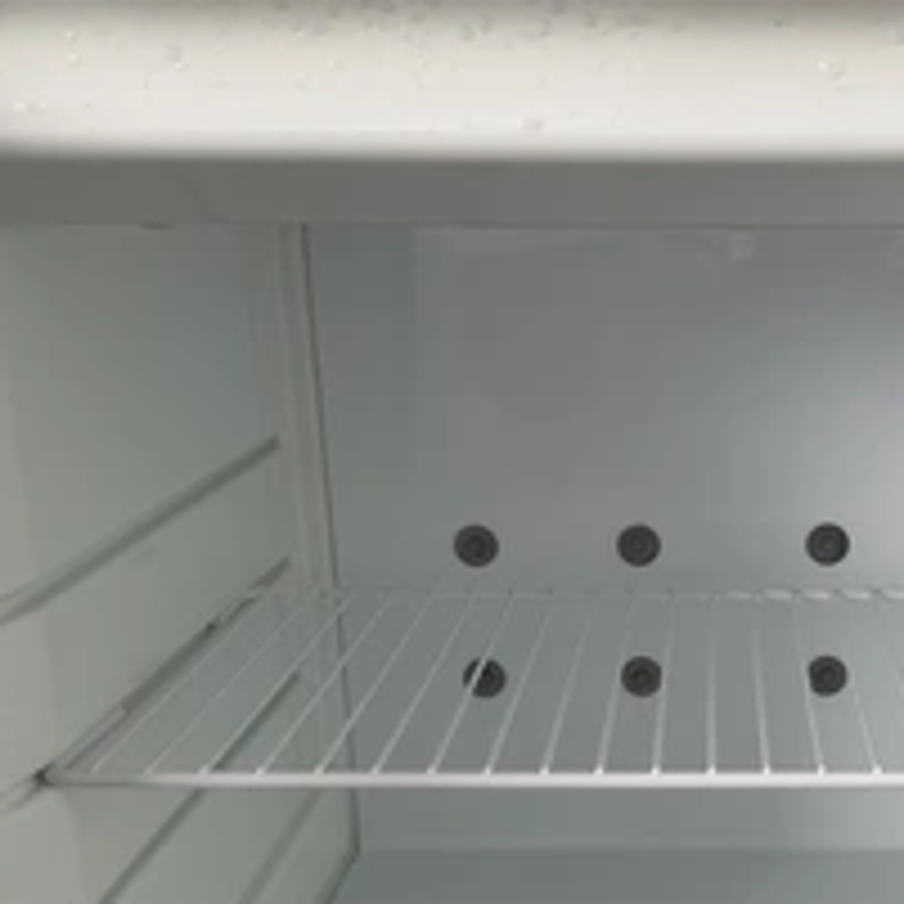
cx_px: 733
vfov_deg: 33.0
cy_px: 639
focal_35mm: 51
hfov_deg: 32.4
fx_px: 1507
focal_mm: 3
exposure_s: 1/122
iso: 25
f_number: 1.8
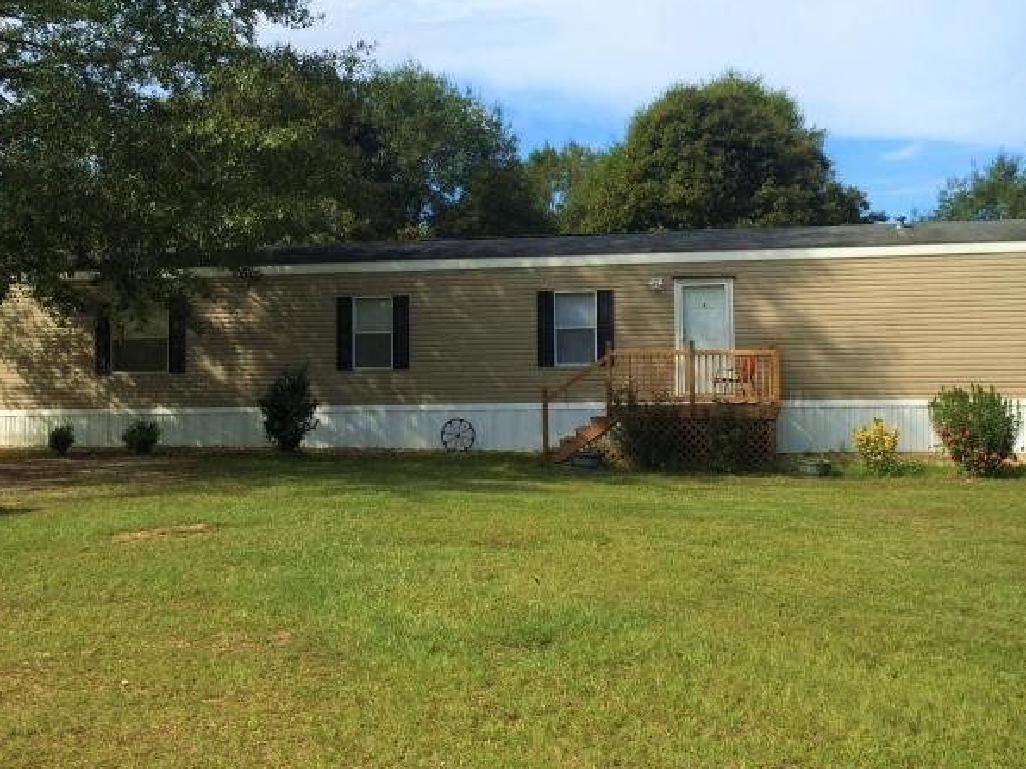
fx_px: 1156
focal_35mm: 39
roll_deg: +0.5
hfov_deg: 47.8
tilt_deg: +1.8
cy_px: 314
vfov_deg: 36.7
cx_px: 555
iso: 32
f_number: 2.2
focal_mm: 4.15
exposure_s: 1/2933
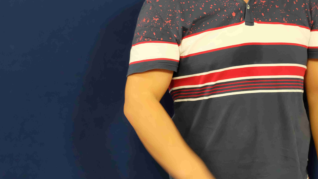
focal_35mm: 104
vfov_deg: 11.6
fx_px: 877
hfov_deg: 20.4
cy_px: 13
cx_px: 234
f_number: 5.3
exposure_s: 1/60
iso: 1600
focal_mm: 40.2
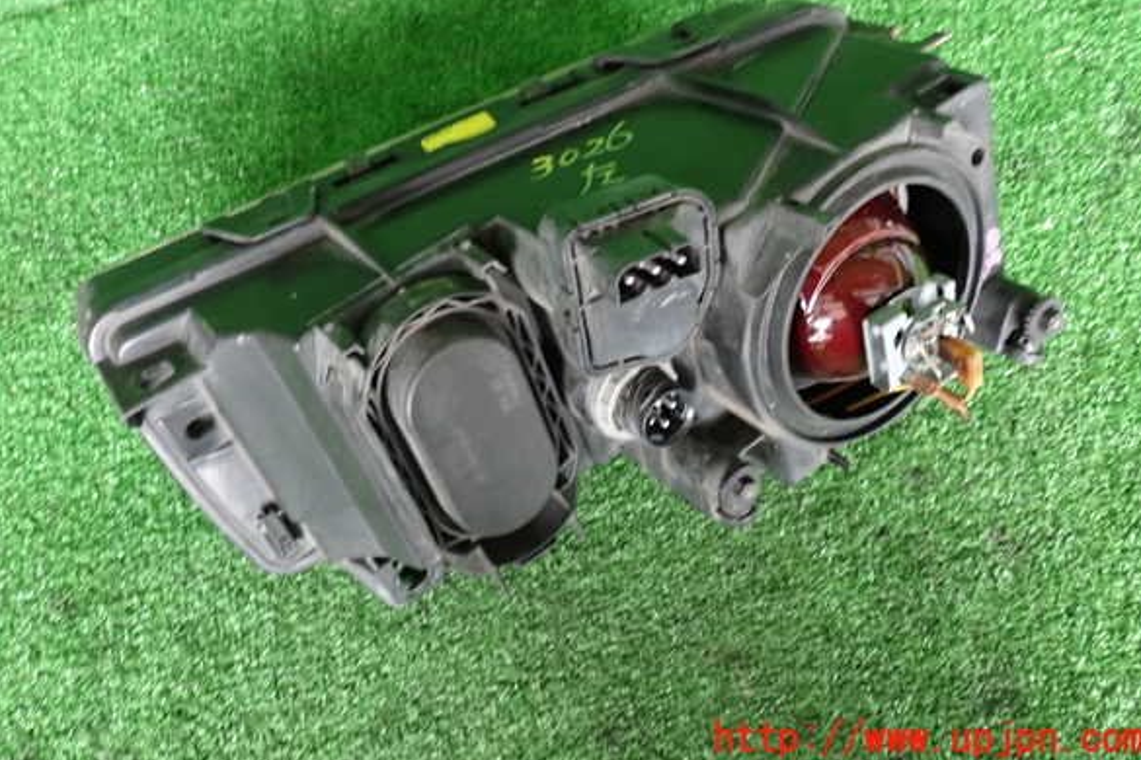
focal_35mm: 32
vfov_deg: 41.0
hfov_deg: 58.7
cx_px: 570
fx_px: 1014
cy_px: 325
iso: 320
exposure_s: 1/30
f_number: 2.3
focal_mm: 5.4
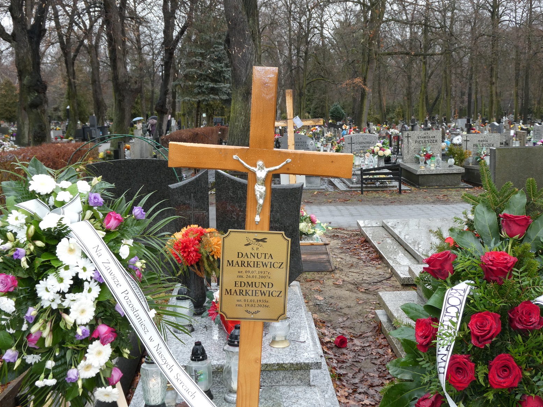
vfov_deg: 32.2
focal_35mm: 45
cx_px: 268
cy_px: 203
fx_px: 706
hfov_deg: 42.1
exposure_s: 1/60
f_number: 3.9
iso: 125
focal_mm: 7.8
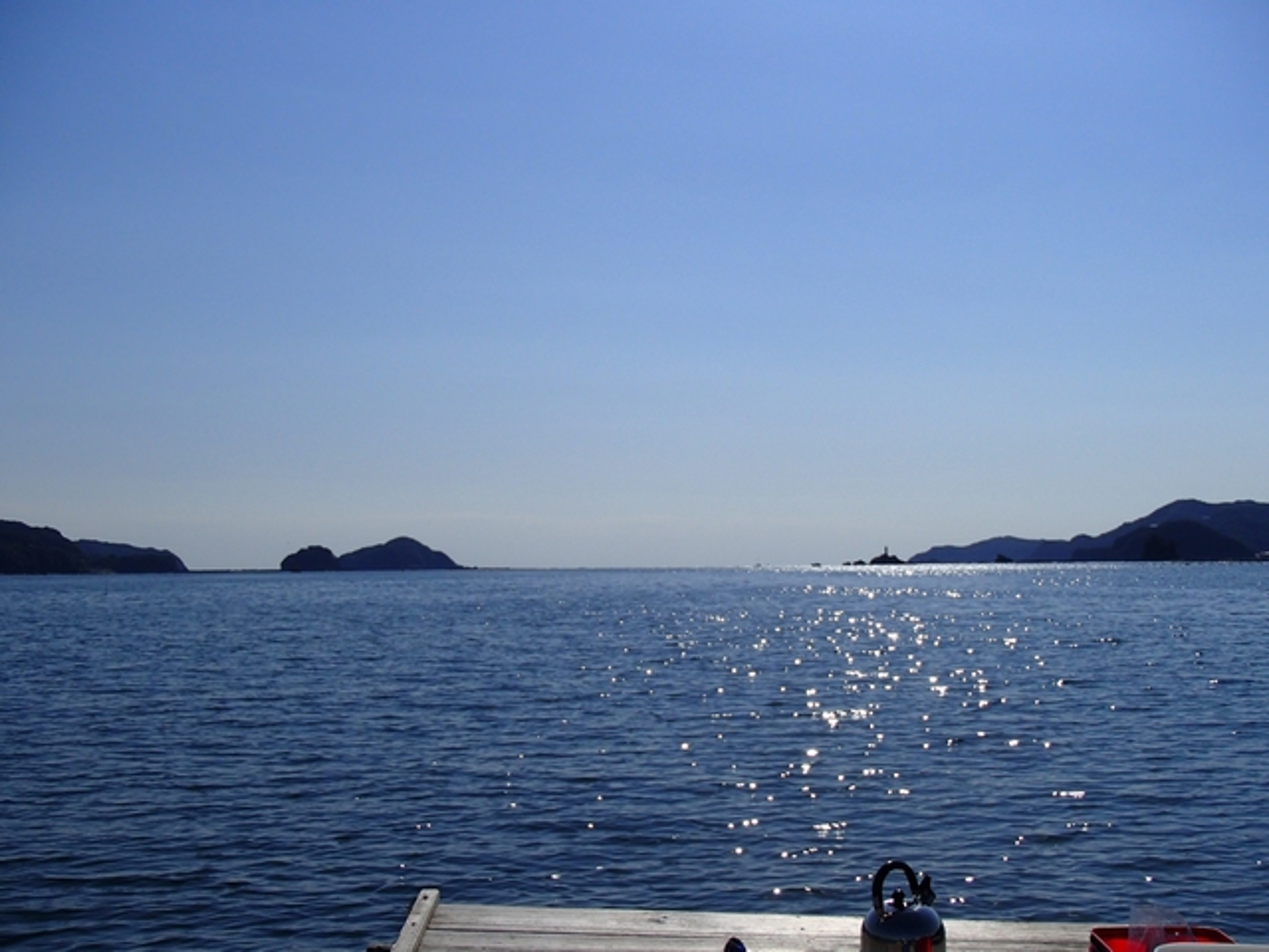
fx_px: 1576
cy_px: 476
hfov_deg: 43.9
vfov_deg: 33.6
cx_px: 634
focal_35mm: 43
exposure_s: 1/500
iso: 100
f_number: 14
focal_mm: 7.73
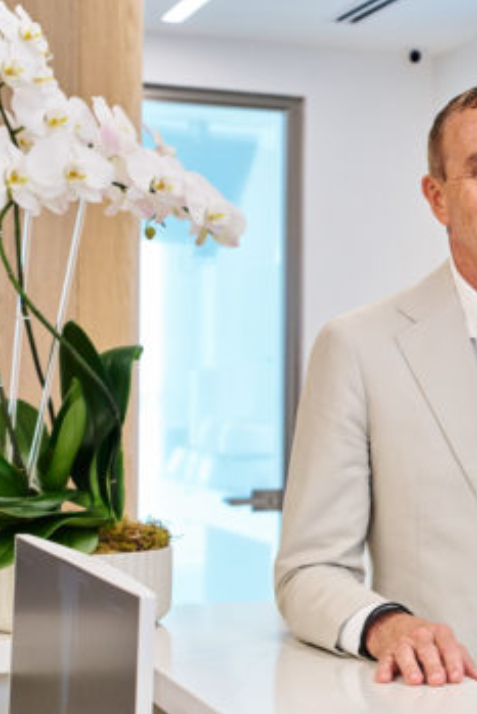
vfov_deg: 23.1
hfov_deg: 14.7
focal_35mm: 88
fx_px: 1747
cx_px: 676
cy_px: 403
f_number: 4
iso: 1250
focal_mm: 40
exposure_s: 1/200
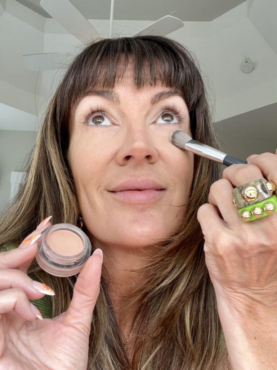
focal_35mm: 30
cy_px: 185
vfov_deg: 60.0
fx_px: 320
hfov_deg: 46.8
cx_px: 138
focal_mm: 2.71
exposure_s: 1/121
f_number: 2.2
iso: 64
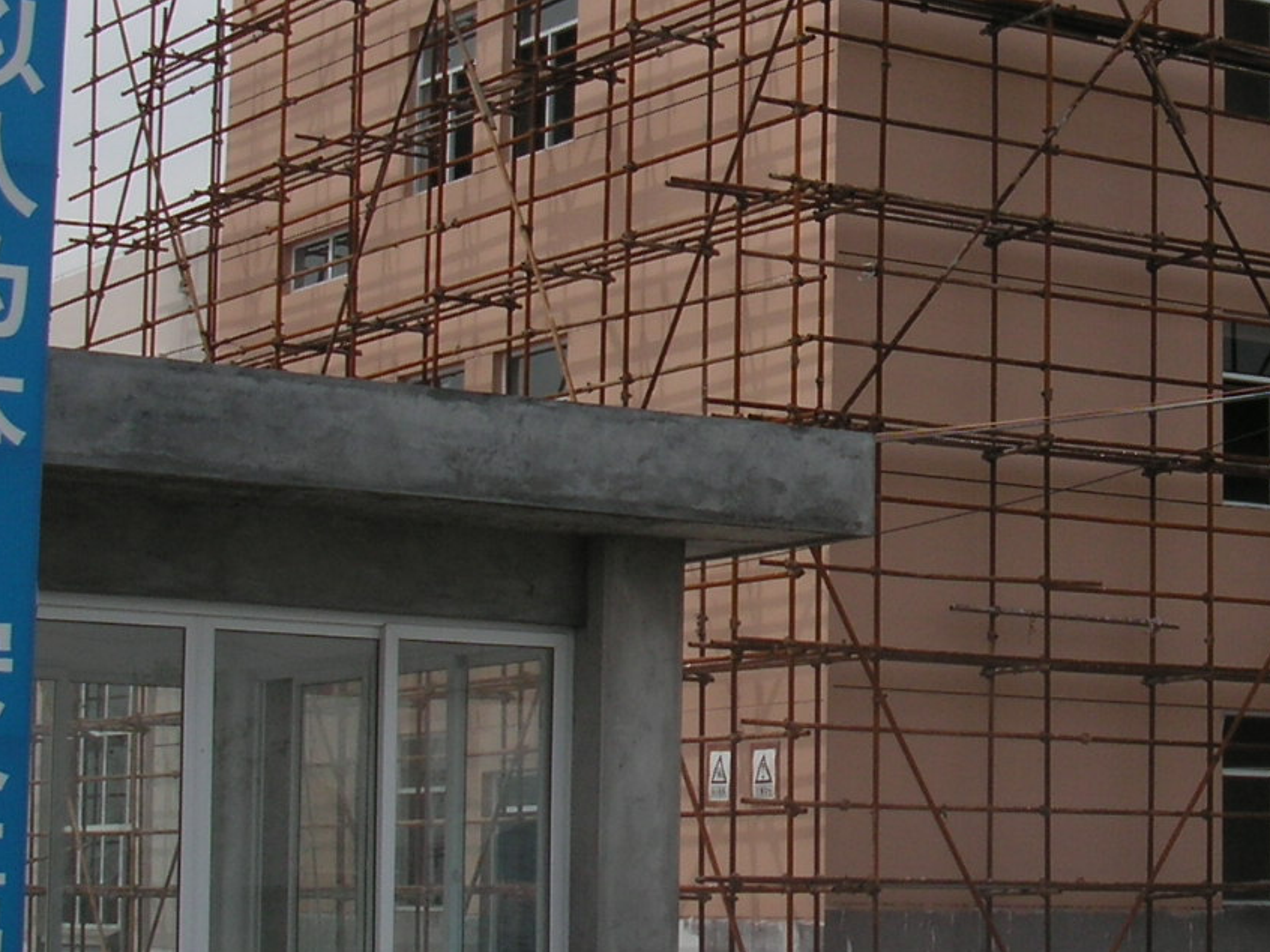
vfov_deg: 16.0
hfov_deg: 20.8
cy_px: 395
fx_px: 3374
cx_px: 1169
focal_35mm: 92
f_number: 3.3
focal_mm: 6.3
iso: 50
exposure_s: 1/750
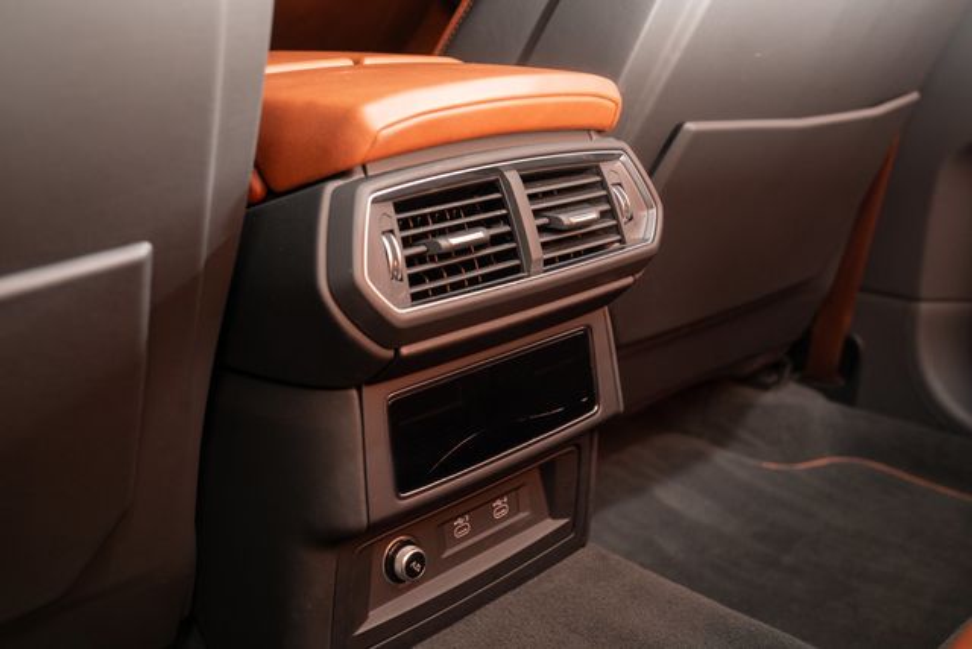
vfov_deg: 35.1
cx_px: 486
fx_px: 1026
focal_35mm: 38
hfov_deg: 50.7
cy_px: 324
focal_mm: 38
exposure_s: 1/50
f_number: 5
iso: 400
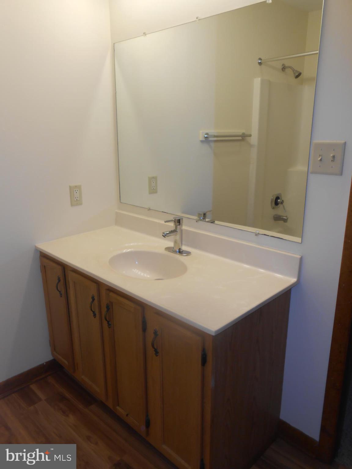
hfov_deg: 53.1
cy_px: 234
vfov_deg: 67.3
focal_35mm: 26
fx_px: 353
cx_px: 176
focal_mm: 4.6
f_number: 3.5
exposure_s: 1/40
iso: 80
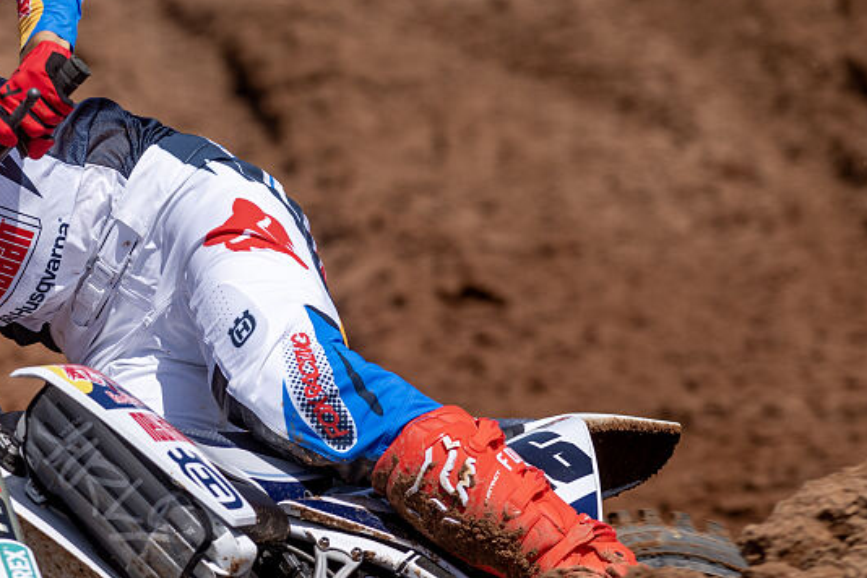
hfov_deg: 3.0
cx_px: 58
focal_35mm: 696
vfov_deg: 2.0
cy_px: 209
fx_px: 16761
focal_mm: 300
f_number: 4
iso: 80
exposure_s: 1/1250
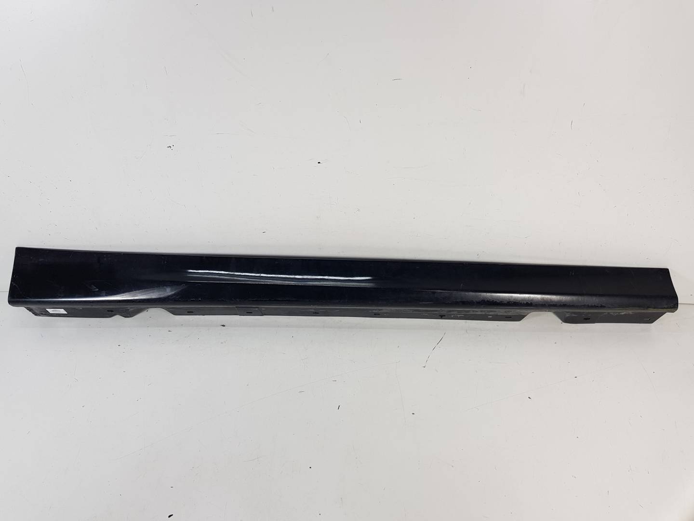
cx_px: 347
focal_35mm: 26
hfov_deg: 67.3
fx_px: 521
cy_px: 260
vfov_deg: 53.1
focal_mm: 4.2
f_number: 1.7
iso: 40
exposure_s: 1/100
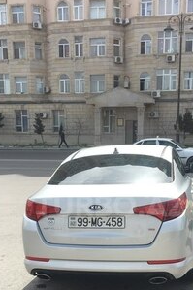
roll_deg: +0.0
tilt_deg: -10.9
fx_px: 403
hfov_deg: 26.9
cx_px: 111
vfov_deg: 38.9
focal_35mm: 50
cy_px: 206
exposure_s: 1/1012
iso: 25
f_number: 2.2
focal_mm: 4.15
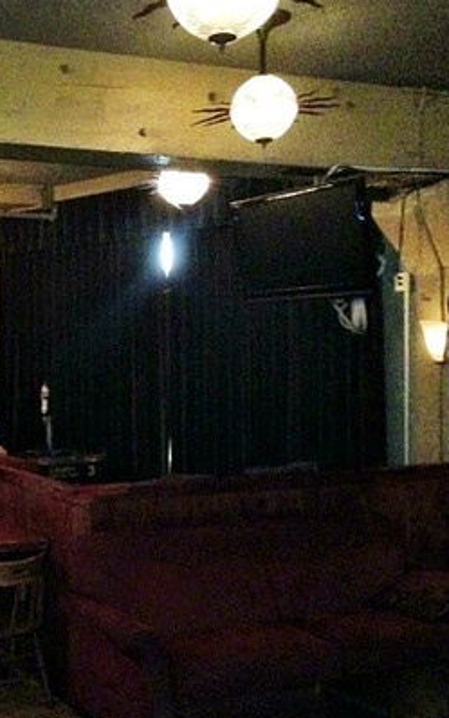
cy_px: 371
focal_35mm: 51
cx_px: 54
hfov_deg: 24.7
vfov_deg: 39.6
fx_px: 998
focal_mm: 4.13
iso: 800
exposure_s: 1/16
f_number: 2.4
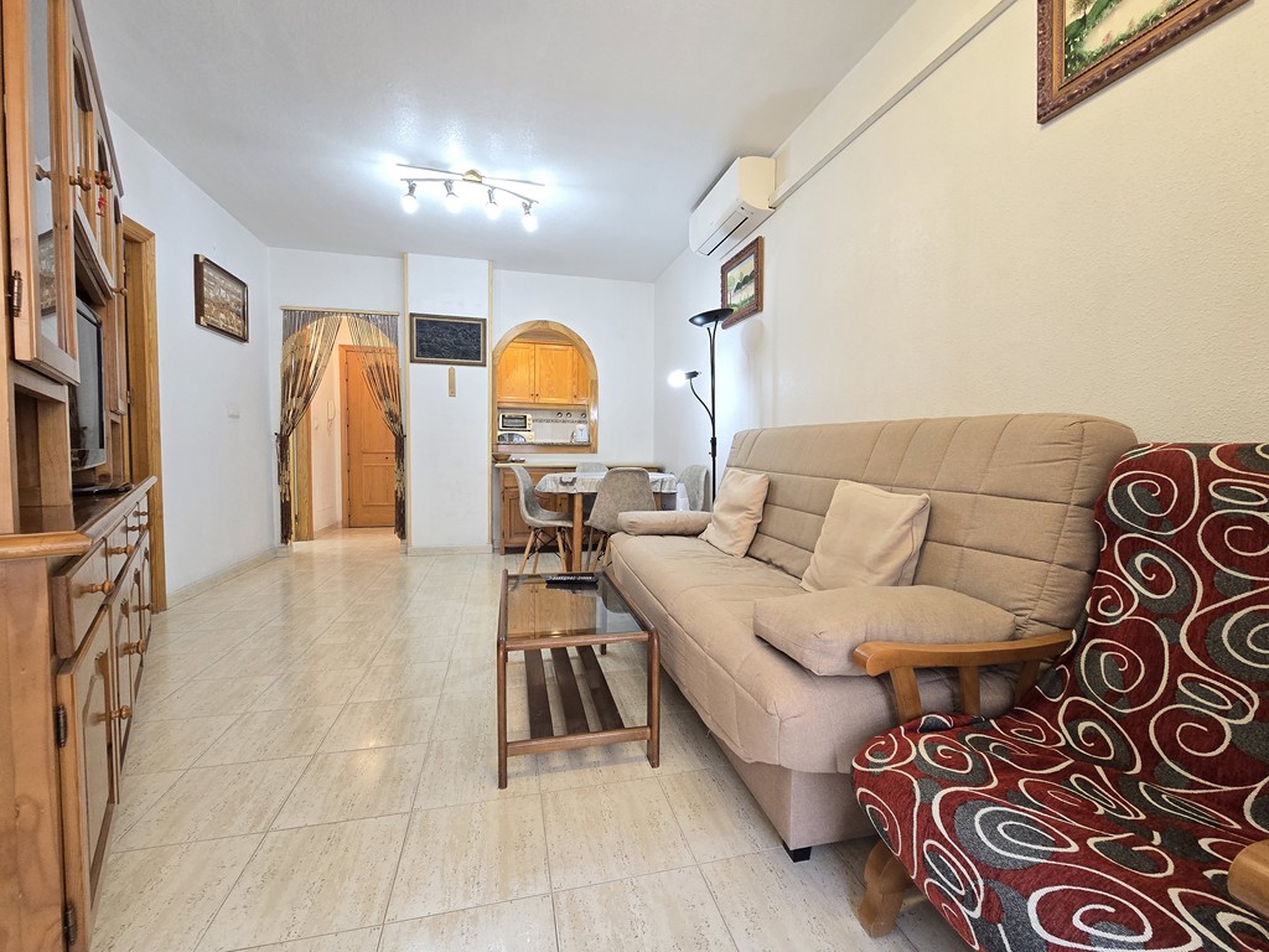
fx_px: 477
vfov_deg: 89.9
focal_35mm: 13
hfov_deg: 106.2
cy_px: 476
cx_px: 634
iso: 320
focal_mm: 2.2
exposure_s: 1/50
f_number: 2.2
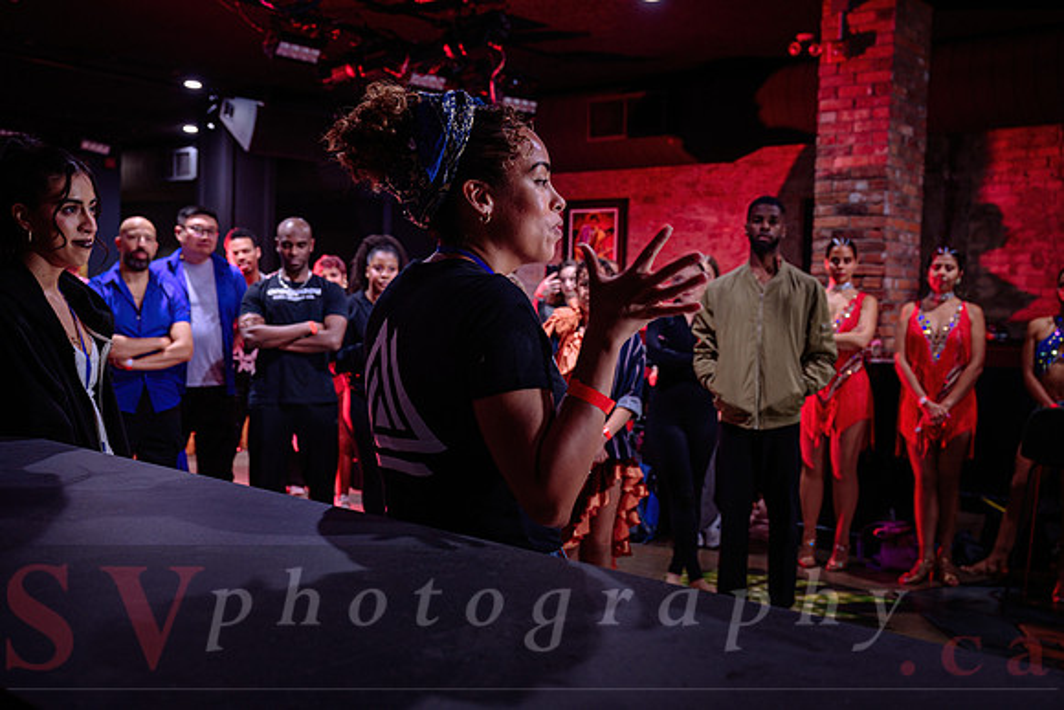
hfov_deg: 51.9
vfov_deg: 36.0
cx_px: 532
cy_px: 355
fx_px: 1094
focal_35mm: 37
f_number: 4.5
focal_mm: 37
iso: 1000
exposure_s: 1/60
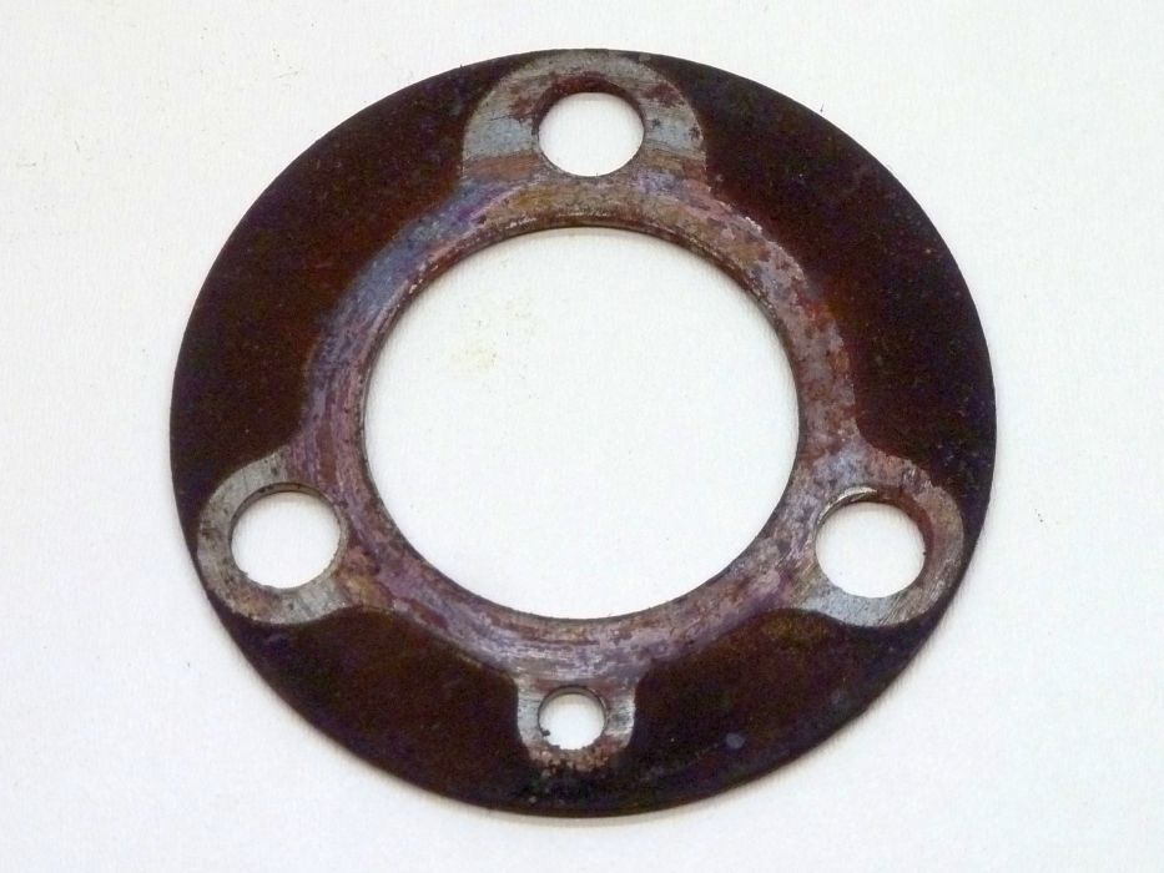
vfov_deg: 17.8
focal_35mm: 83
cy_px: 436
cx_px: 582
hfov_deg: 23.6
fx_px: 2791
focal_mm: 13.7
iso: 400
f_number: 4.2
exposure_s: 1/30
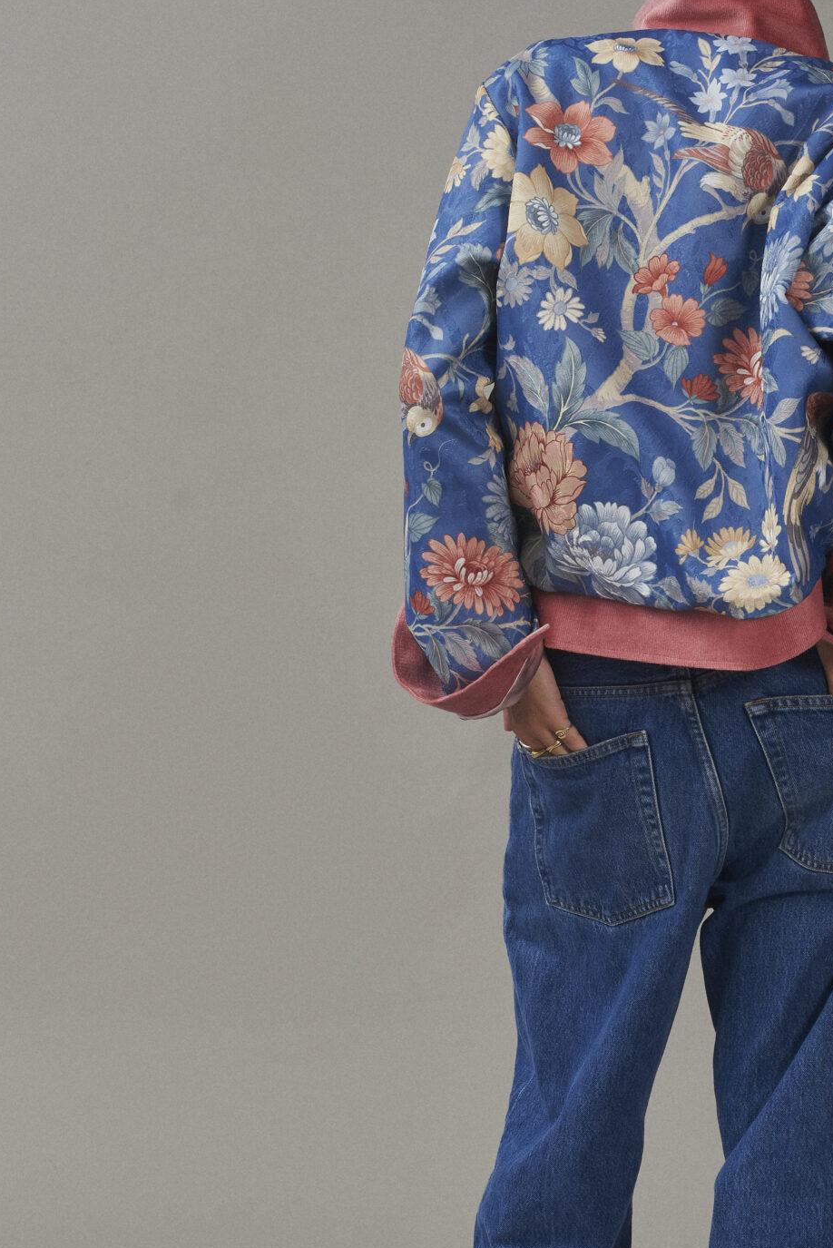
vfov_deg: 18.9
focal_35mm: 108
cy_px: 708
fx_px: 3744
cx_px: 633
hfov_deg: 12.7
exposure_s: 1/160
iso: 200
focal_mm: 58
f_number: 11
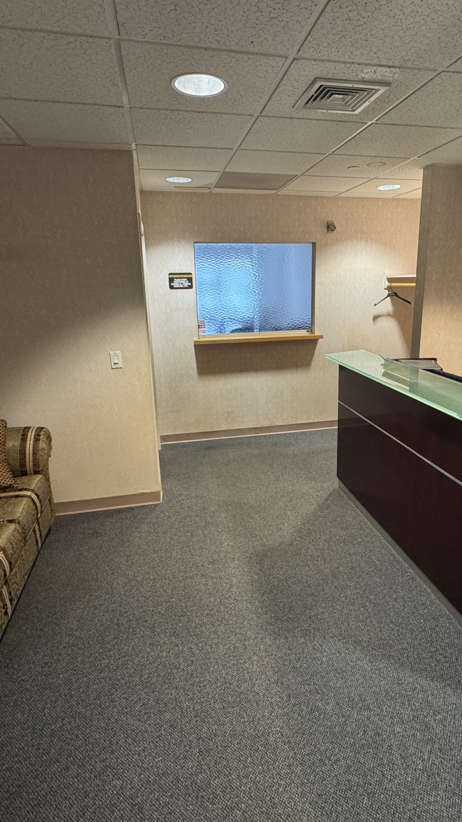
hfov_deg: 53.4
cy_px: 398
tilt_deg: -15.2
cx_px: 266
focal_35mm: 21
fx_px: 457
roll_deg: +1.2
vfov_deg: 83.8
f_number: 2.2
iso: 400
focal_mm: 2.22
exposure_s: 1/60
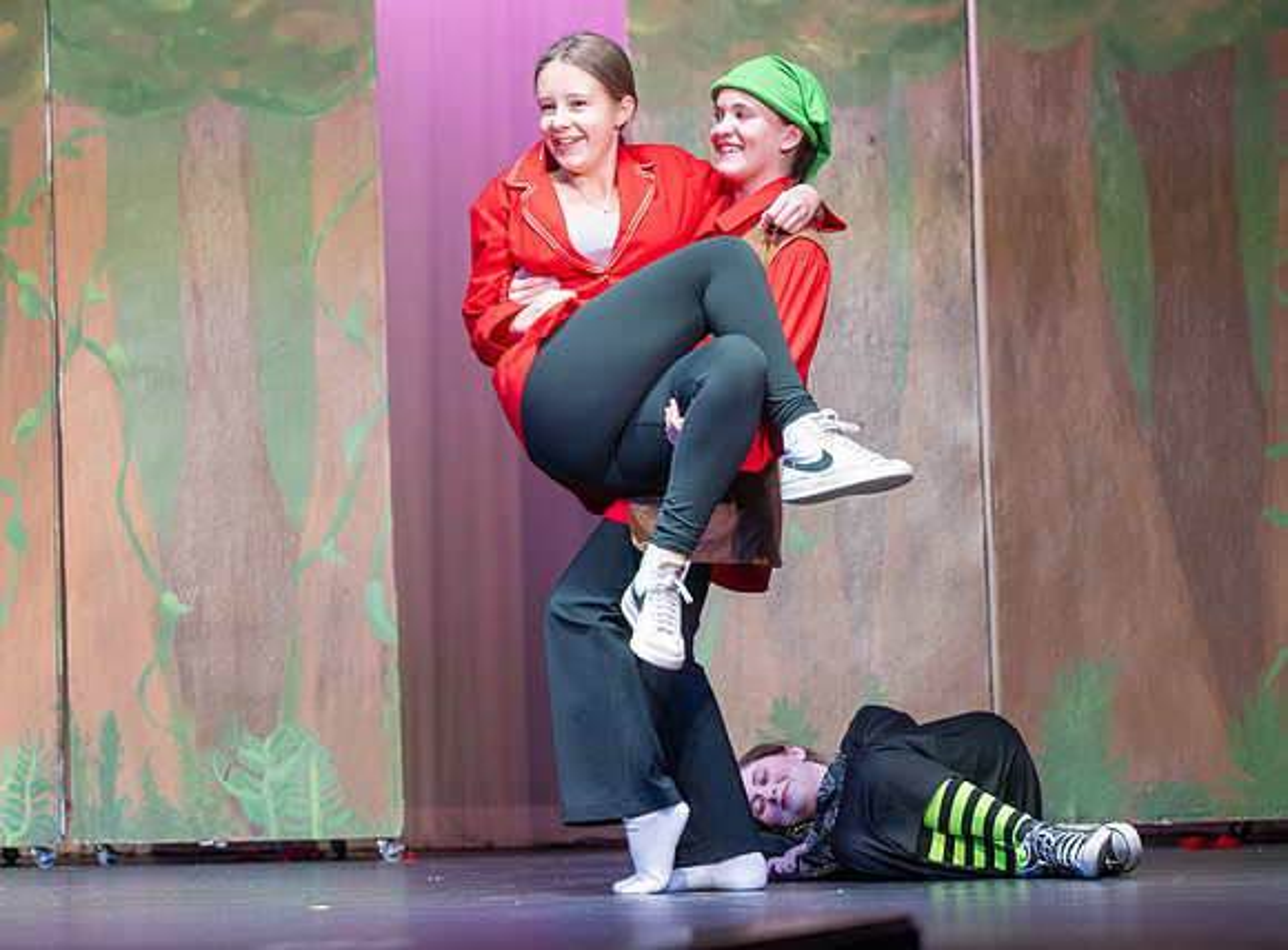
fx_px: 4345
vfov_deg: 12.5
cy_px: 430
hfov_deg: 16.9
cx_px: 622
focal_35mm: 117
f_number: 2.8
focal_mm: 97
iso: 560
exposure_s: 1/320
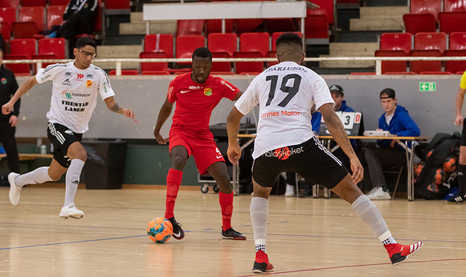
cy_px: 183
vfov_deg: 7.2
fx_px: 2193
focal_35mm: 175
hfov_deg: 12.1
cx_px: 192
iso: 720
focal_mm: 95
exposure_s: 1/800
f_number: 3.2
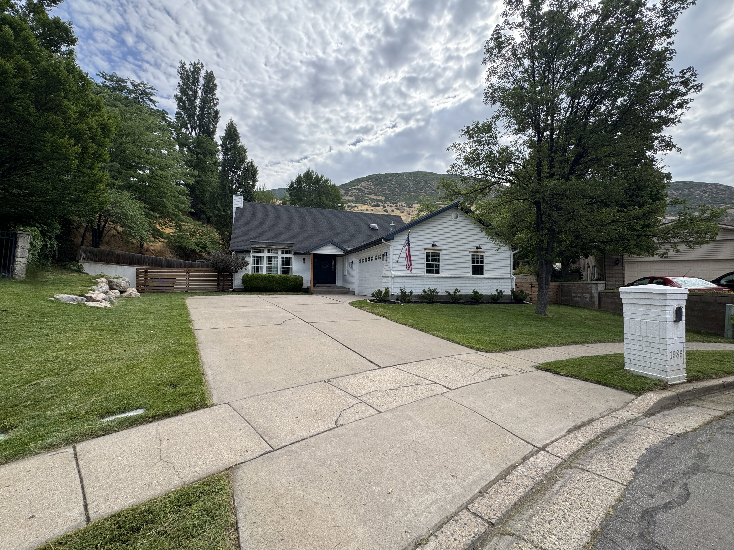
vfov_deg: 85.7
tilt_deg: +0.5
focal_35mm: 14
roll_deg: -0.6
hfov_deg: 102.1
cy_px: 275
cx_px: 367
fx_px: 297
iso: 50
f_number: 2.2
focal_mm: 2.22
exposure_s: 1/968
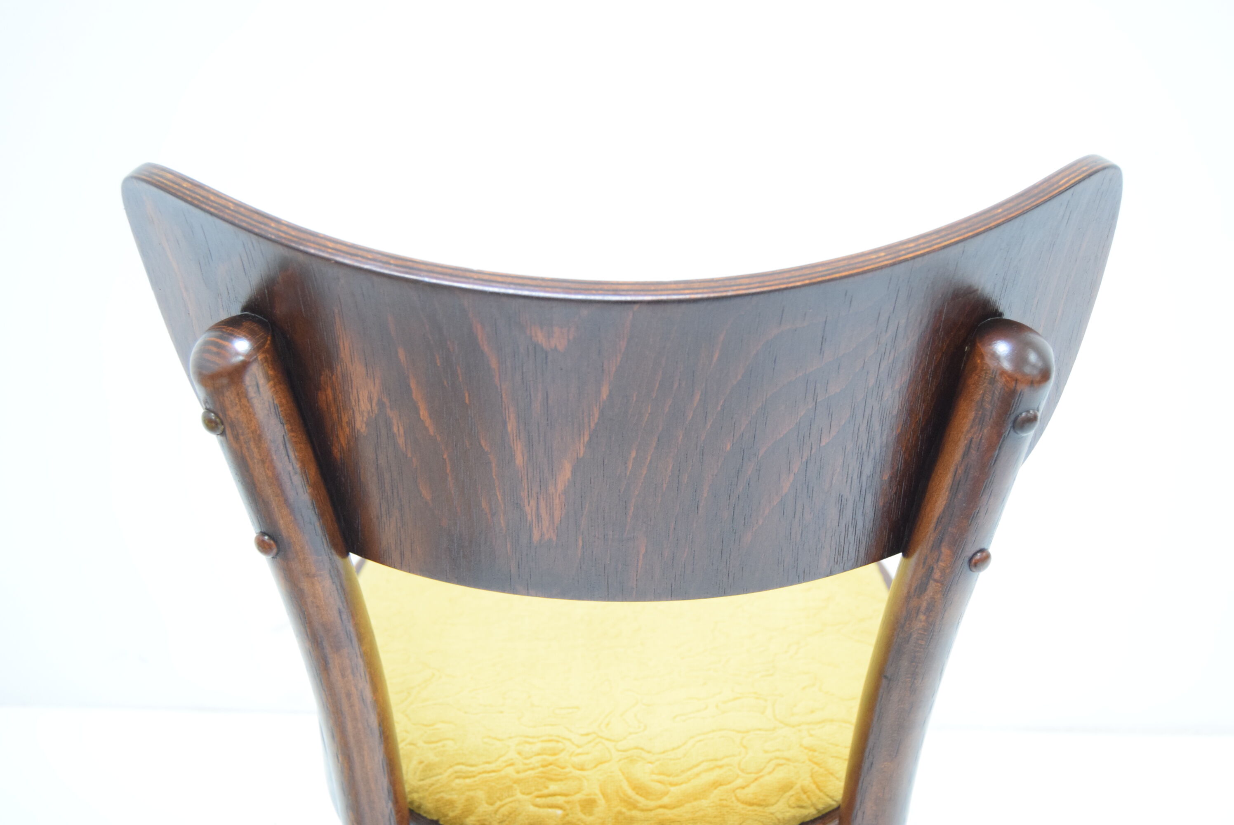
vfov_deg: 36.9
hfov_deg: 53.1
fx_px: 1235
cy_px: 412
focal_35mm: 36
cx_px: 617
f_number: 3.8
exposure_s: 1/50
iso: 1600
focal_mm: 24
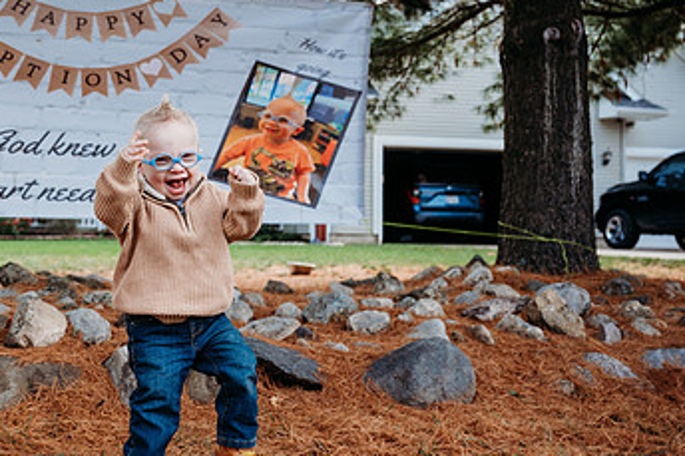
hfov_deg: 35.5
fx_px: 1027
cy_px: 211
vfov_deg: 25.0
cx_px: 117
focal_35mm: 54
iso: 200
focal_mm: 32
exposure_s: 1/320
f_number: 4
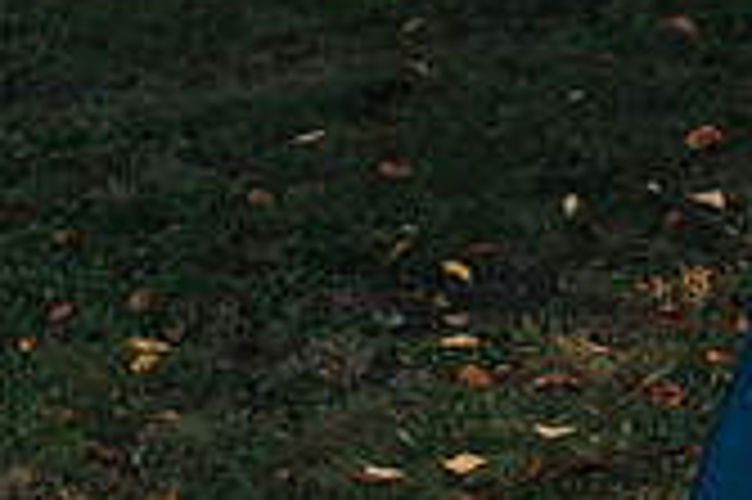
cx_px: 1198
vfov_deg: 7.2
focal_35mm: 191
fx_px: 3986
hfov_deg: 10.3
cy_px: 56
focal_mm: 35
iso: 100
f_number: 3.5
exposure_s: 1/250
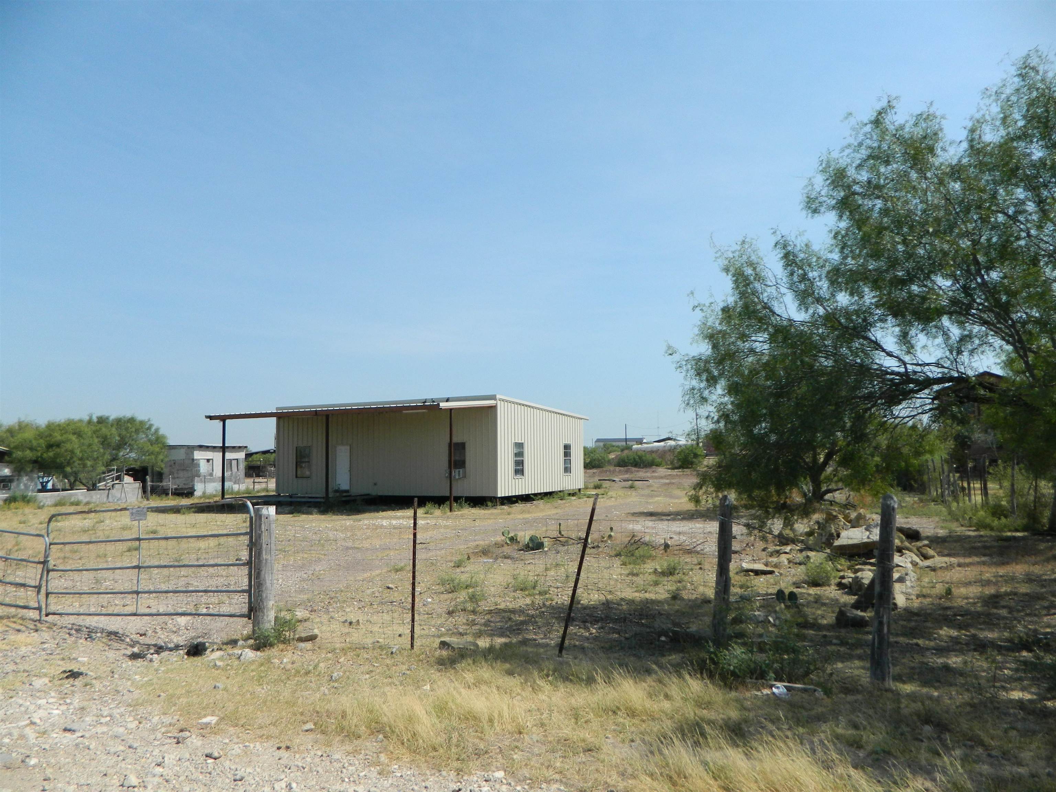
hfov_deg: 69.4
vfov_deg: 54.9
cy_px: 396
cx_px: 528
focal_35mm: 25
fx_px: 763
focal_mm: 4.5
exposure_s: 1/320
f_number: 8.7
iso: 110
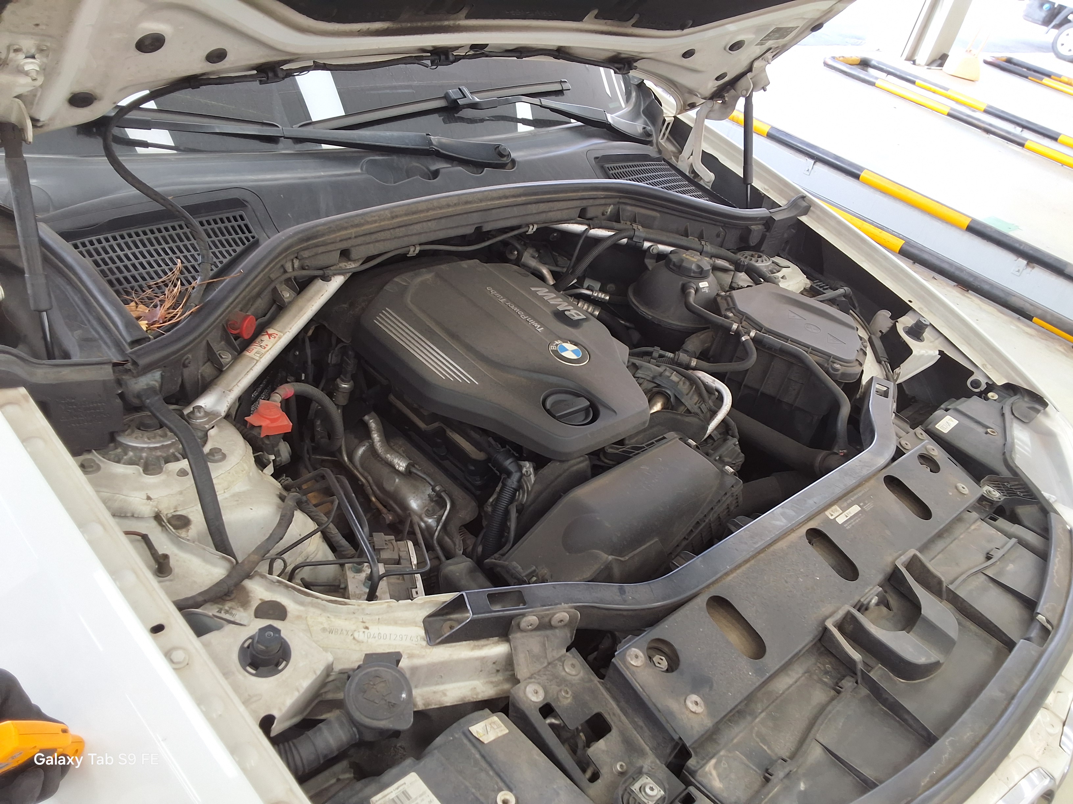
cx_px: 536
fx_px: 868
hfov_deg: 63.4
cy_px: 402
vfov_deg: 49.7
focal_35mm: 28
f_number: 1.9
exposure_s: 1/60
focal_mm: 2.91
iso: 40
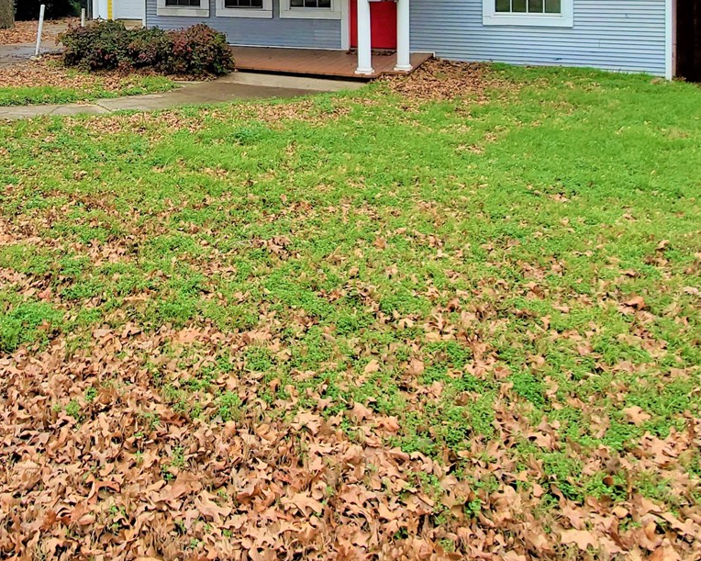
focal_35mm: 34
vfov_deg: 38.0
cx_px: 245
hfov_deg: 52.0
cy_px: -17
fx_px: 705
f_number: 2.2
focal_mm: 1.8
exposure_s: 1/558
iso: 50
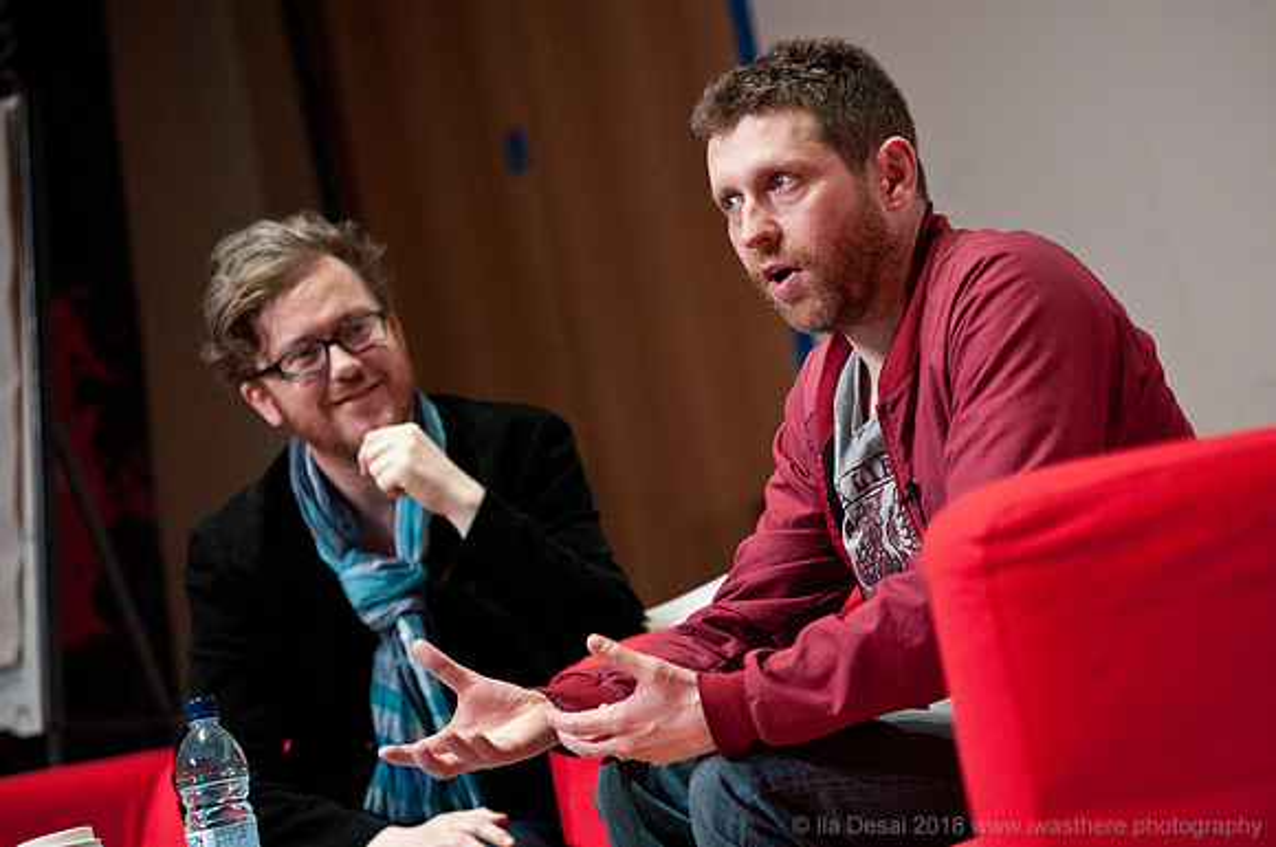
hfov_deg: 12.2
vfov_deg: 8.1
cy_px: 424
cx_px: 638
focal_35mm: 168
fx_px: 5946
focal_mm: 112
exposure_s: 1/160
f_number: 2.8
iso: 1600
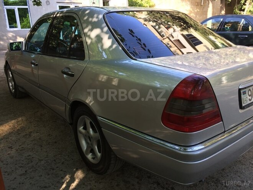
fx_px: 212
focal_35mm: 29
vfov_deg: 48.2
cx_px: 126
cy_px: 95
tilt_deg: -15.9
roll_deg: +0.2
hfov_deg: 61.7
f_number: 2.2
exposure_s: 1/115
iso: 32
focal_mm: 4.15
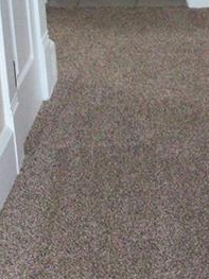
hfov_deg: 13.7
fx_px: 870
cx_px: 152
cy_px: 112
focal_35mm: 108
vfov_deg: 18.2
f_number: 2.8
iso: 400
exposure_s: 1/128
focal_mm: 6.2
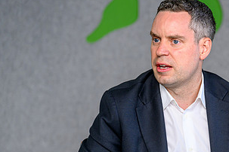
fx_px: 1253
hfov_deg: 10.4
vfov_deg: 7.0
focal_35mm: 197
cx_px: 200
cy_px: 104
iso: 360
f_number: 2.8
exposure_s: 1/400
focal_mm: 103
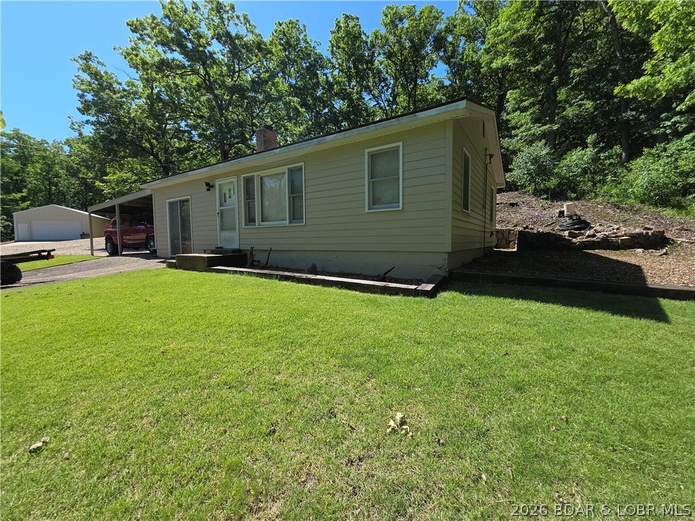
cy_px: 260
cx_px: 348
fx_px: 261
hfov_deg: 106.2
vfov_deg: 89.9
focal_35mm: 13
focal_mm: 2.2
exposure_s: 1/1318
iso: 50
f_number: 2.2
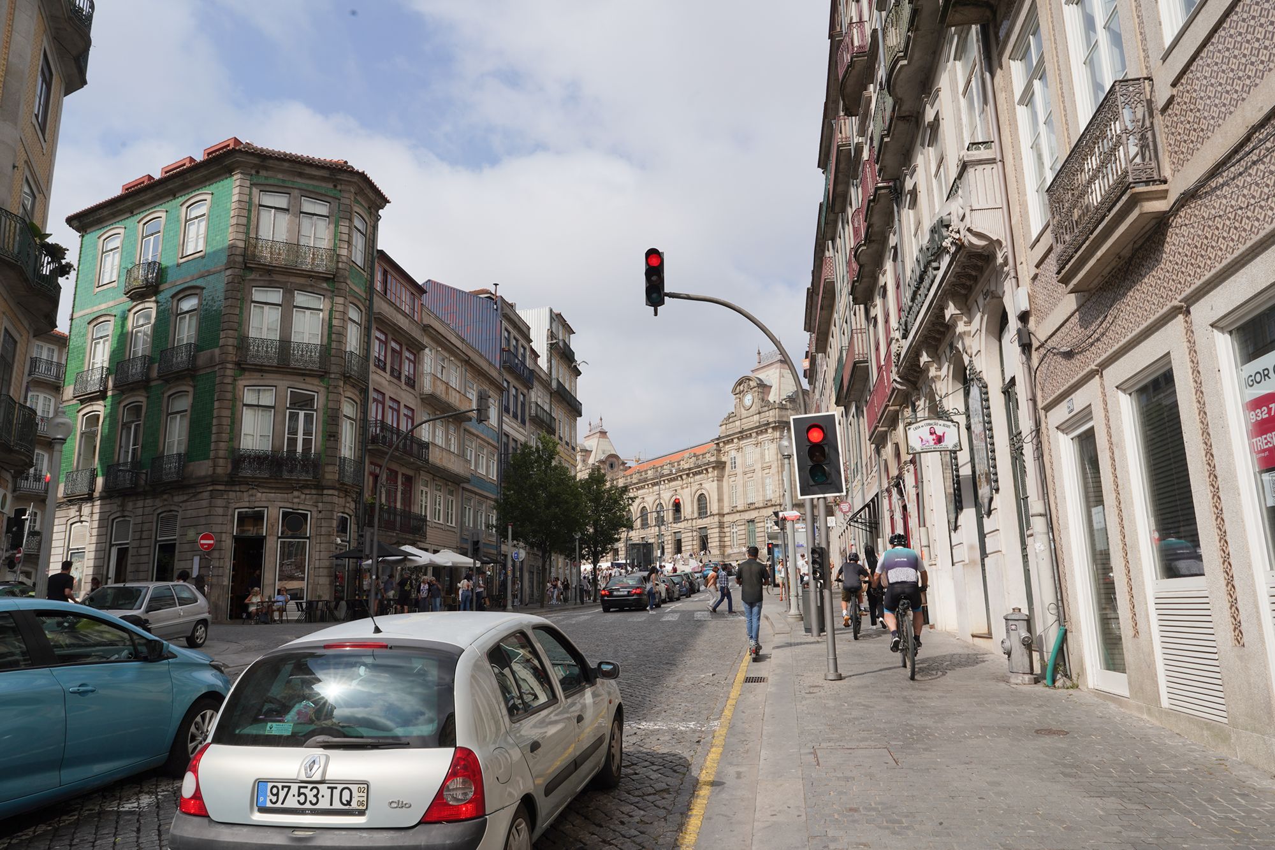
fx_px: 850
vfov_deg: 53.1
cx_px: 638
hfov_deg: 73.7
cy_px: 425
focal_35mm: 24
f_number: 18
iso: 100
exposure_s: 1/100
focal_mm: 24
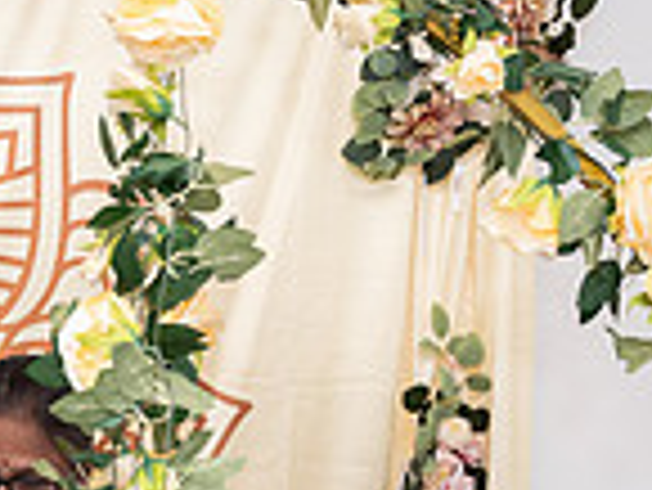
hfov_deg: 15.6
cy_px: 623
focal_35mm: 110
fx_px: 2074
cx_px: -486
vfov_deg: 13.1
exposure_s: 1/200
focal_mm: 28
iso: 500
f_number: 4
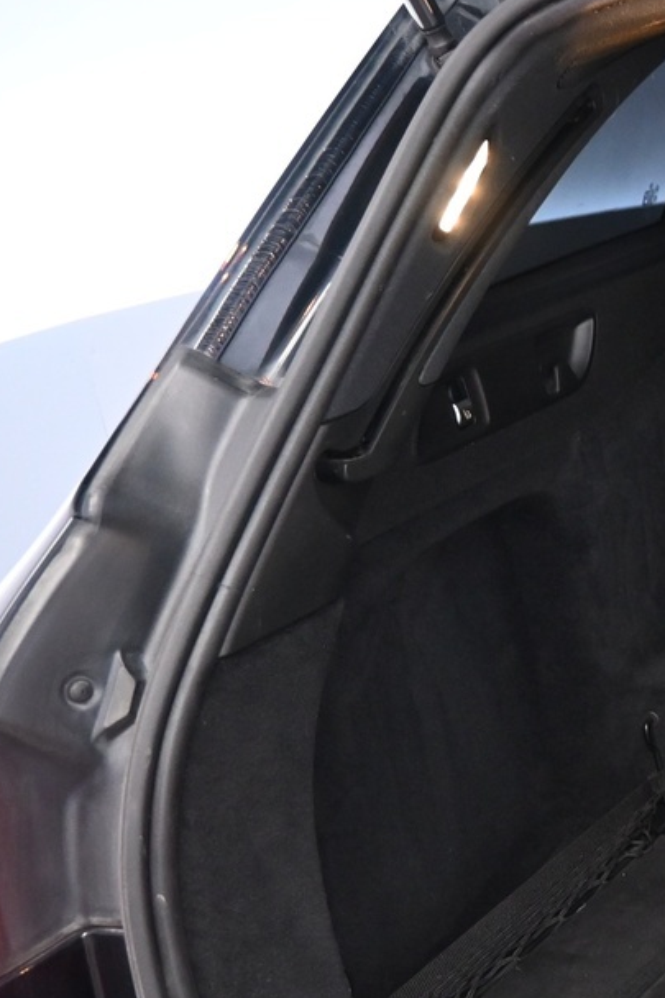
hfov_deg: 16.8
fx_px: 1774
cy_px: 671
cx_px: 1266
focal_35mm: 64
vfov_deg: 31.2
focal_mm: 16
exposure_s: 1/25
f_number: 3.5
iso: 1400
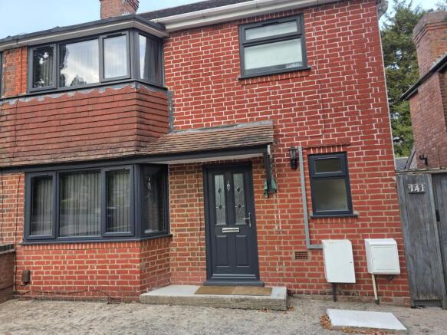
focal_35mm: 23
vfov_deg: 58.9
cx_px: 224
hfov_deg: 73.9
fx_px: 297
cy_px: 168
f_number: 1.7
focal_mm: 6.3
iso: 50
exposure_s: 1/359
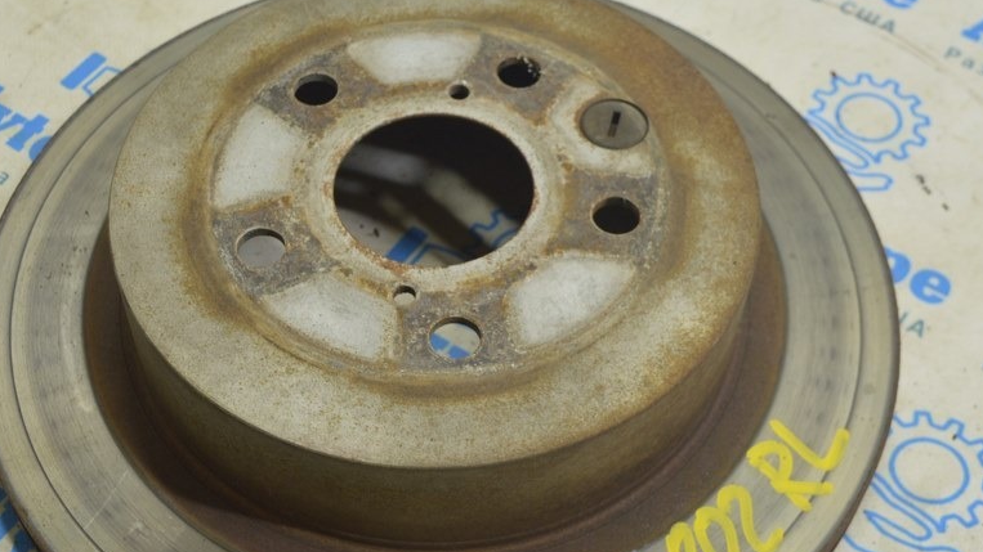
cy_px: 329
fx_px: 1538
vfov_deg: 20.4
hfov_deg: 35.3
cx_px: 383
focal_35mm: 59
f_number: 5.6
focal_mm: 28
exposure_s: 1/20
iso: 400
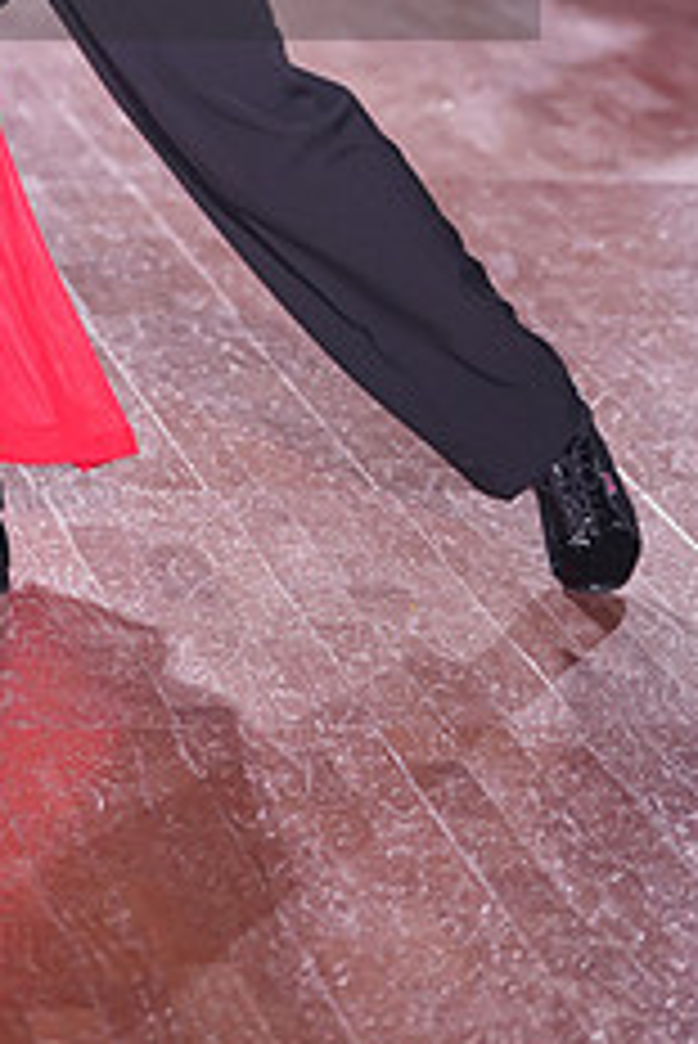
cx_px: -79
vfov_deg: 8.6
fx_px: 6882
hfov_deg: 5.8
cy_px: -108
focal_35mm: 237
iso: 1250
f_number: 2.8
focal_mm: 95
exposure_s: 1/400
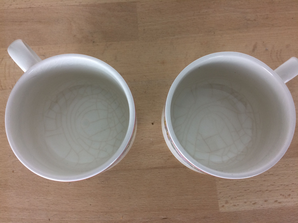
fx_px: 250
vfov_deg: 48.2
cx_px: 149
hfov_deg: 61.7
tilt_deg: -79.3
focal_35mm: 29
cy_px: 112
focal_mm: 4.15
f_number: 2.2
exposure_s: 1/33
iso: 40
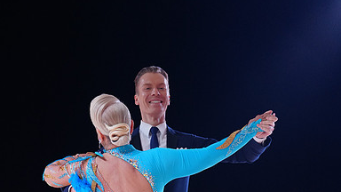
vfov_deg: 5.9
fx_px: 1845
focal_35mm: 204
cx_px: 170
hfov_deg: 10.6
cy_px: 253
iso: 1000
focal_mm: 129
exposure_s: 1/500
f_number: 2.8
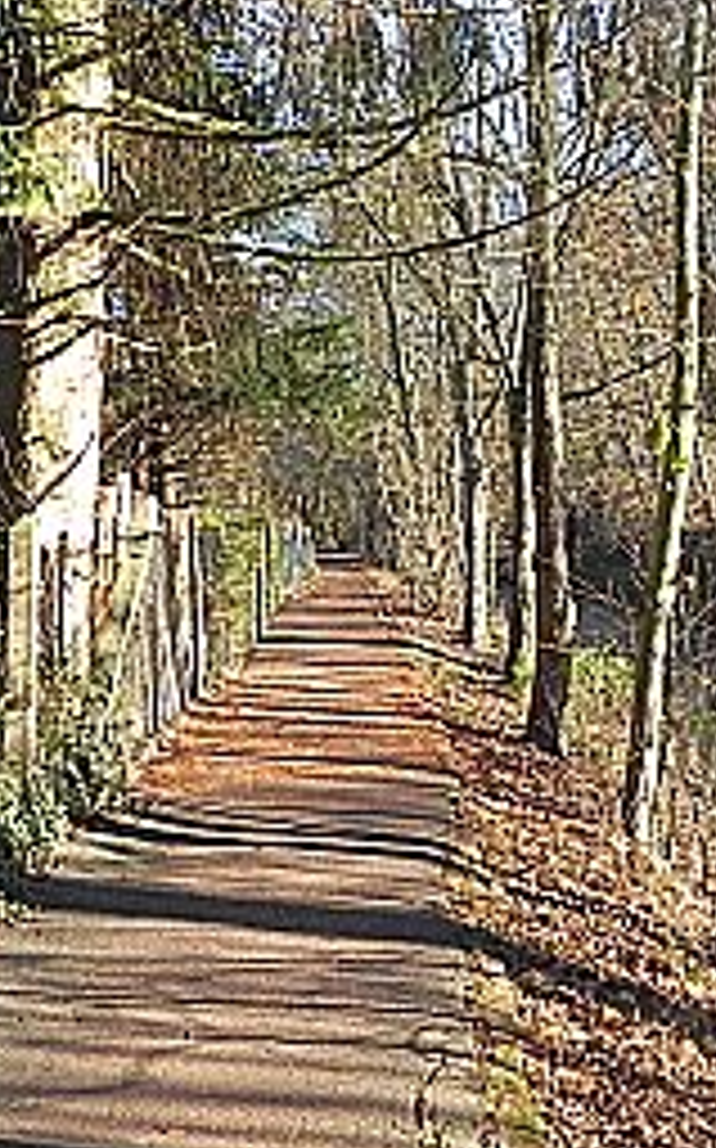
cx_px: 518
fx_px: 1689
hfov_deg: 23.7
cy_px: 583
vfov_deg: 37.6
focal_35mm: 54
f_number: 4.5
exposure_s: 1/163
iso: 160
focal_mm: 4.6
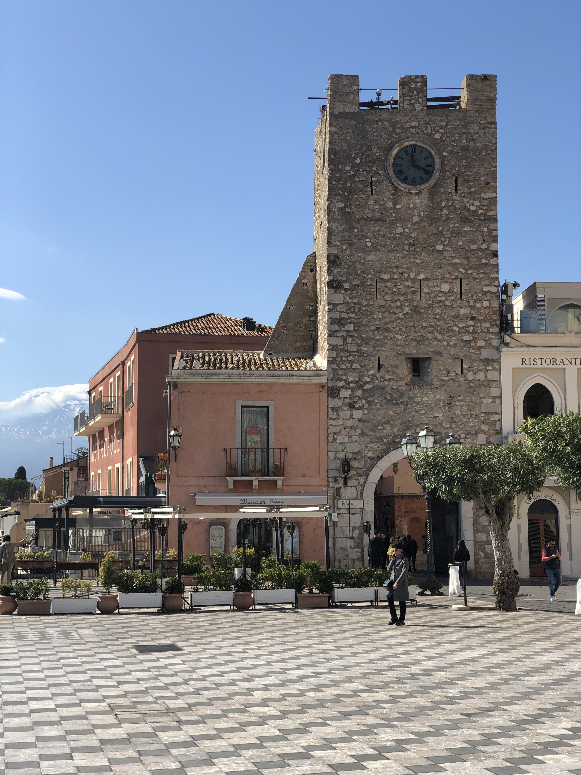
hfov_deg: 28.0
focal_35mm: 52
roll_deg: +1.0
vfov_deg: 36.8
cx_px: 290
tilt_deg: +6.6
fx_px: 1164
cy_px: 388
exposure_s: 1/1080
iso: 16
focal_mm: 6
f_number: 2.4
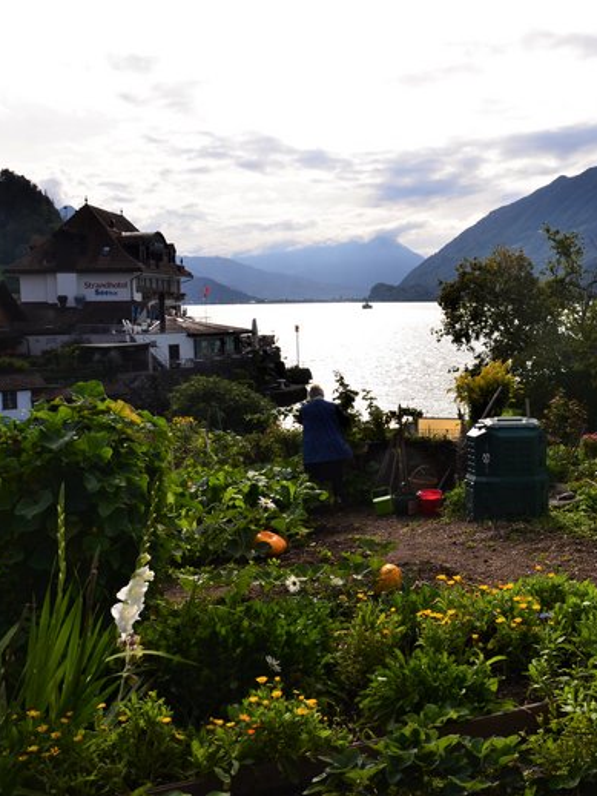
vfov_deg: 46.8
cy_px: 393
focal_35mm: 40
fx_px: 919
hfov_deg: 33.4
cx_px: 574
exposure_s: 1/200
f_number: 10
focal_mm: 18
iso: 320
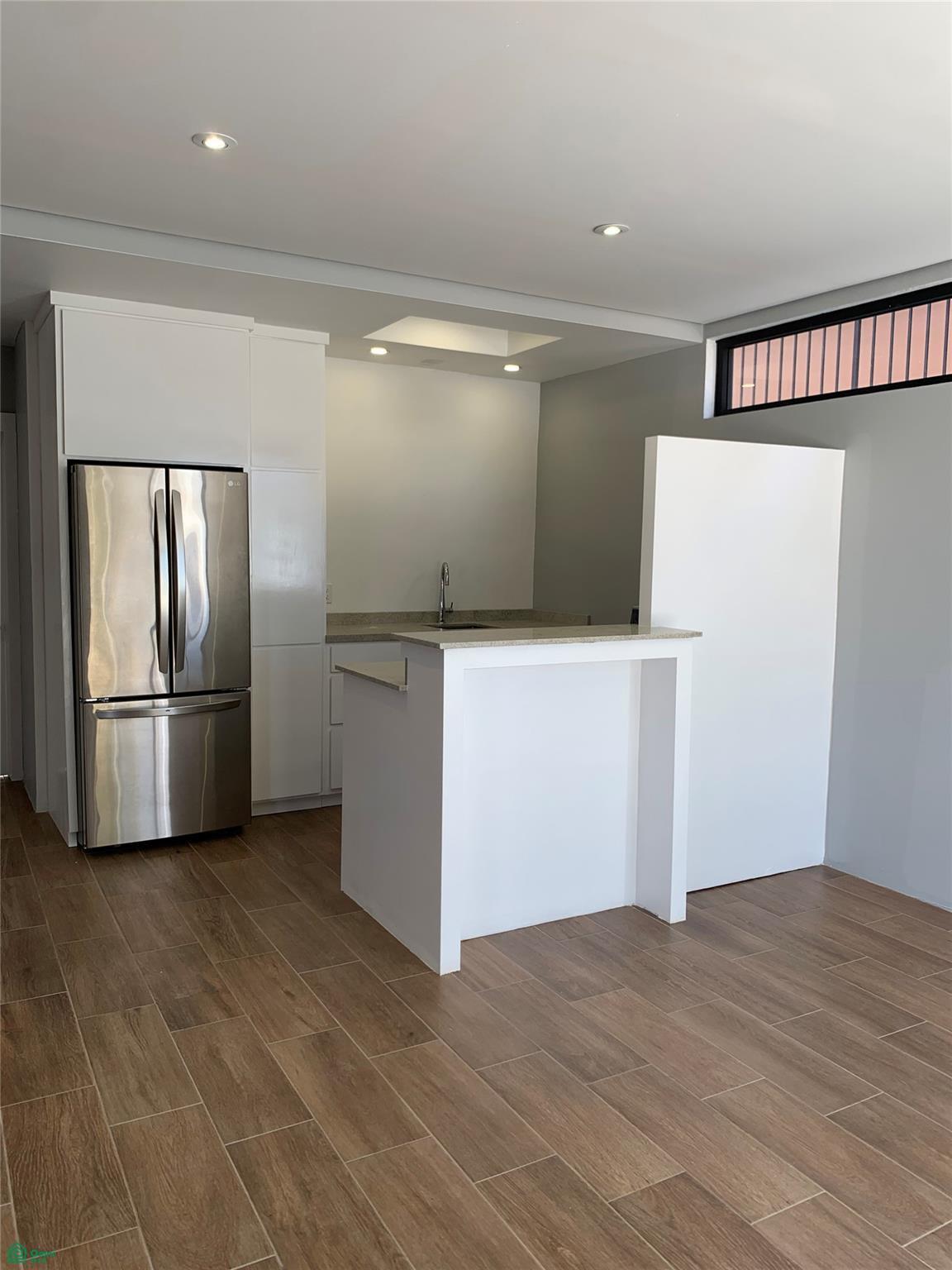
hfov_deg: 53.1
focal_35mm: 26
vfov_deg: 67.3
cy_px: 635
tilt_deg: -2.7
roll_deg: -1.5
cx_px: 476
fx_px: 953
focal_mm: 4.25
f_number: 1.8
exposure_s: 1/125
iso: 25
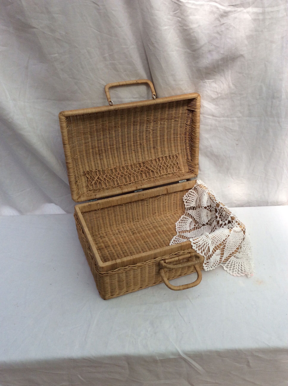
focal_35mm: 32
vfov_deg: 56.9
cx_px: 144
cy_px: 193
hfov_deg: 44.1
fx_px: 356
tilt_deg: -35.3
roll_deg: -0.1
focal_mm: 3.3
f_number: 2.4
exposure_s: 1/135
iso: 32
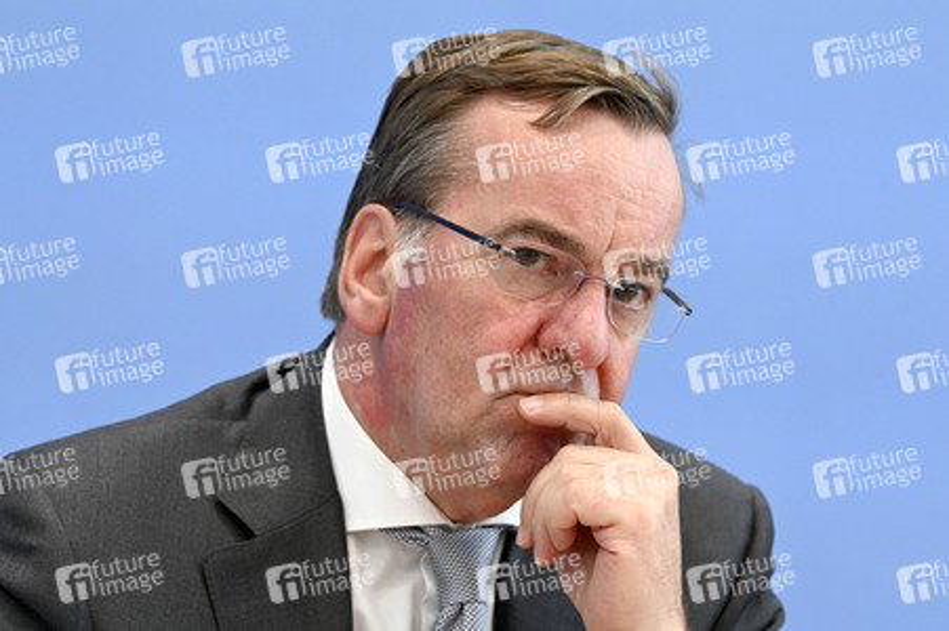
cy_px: 316
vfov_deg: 8.1
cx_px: 474
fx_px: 4478
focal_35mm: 170
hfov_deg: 12.1
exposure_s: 1/640
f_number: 6.3
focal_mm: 170
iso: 5000
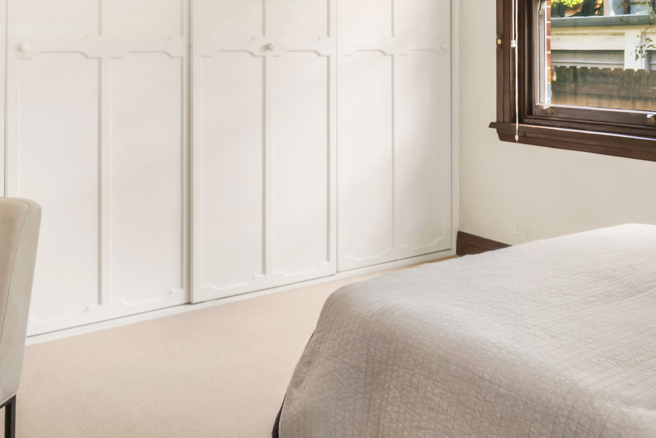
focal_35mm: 40
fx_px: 729
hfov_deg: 48.4
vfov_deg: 31.6
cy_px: 29
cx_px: 342
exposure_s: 1/1.67
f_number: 18
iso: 320
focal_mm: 12
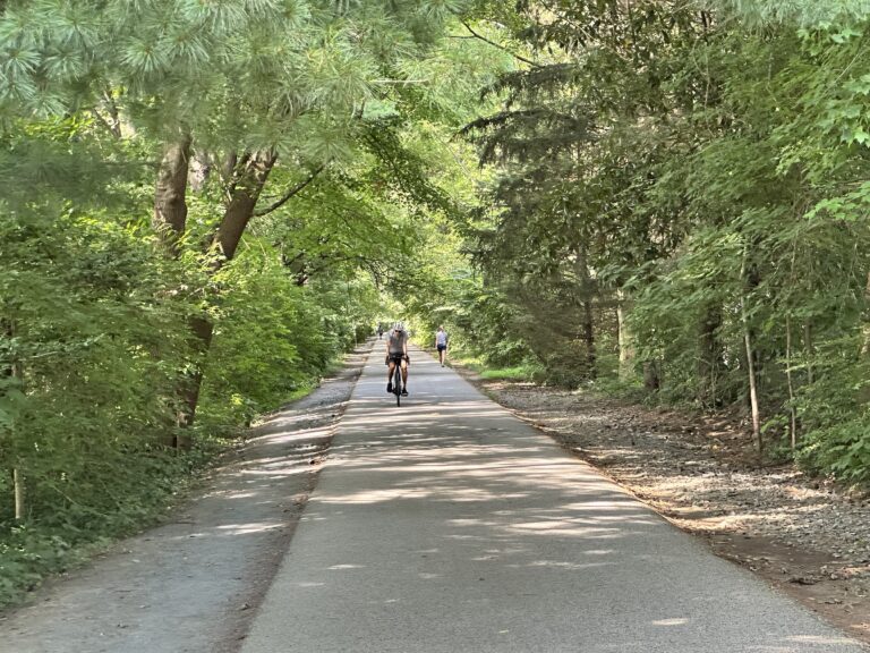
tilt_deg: -0.4
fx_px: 1935
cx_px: 435
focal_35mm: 77
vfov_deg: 19.1
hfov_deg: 25.3
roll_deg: +1.4
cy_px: 326
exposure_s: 1/76
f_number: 2.8
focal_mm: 9
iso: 250
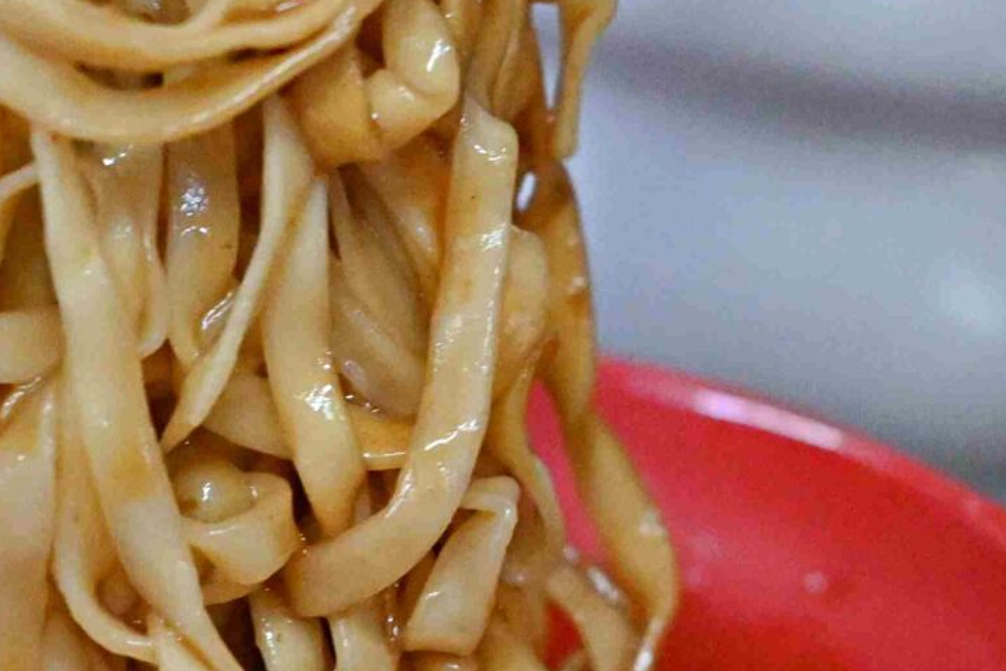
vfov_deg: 5.1
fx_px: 7516
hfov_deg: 7.6
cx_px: 168
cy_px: 207
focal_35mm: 269
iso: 5000
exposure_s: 1/200
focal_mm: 50
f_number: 3.2
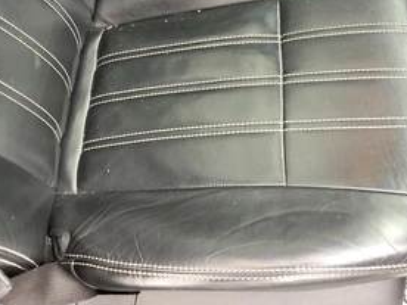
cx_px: 217
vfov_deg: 31.8
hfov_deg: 42.1
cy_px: 90
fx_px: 529
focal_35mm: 45
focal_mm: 3.3
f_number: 2.4
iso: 64
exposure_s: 1/50
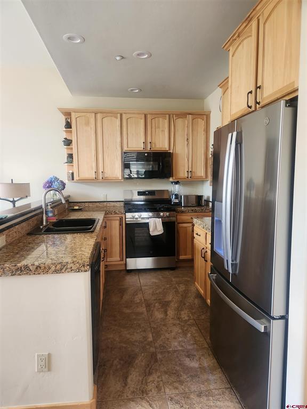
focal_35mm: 23
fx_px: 272
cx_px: 154
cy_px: 204
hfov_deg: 58.9
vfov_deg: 73.9
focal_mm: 5.4
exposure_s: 1/120
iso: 250
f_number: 1.8
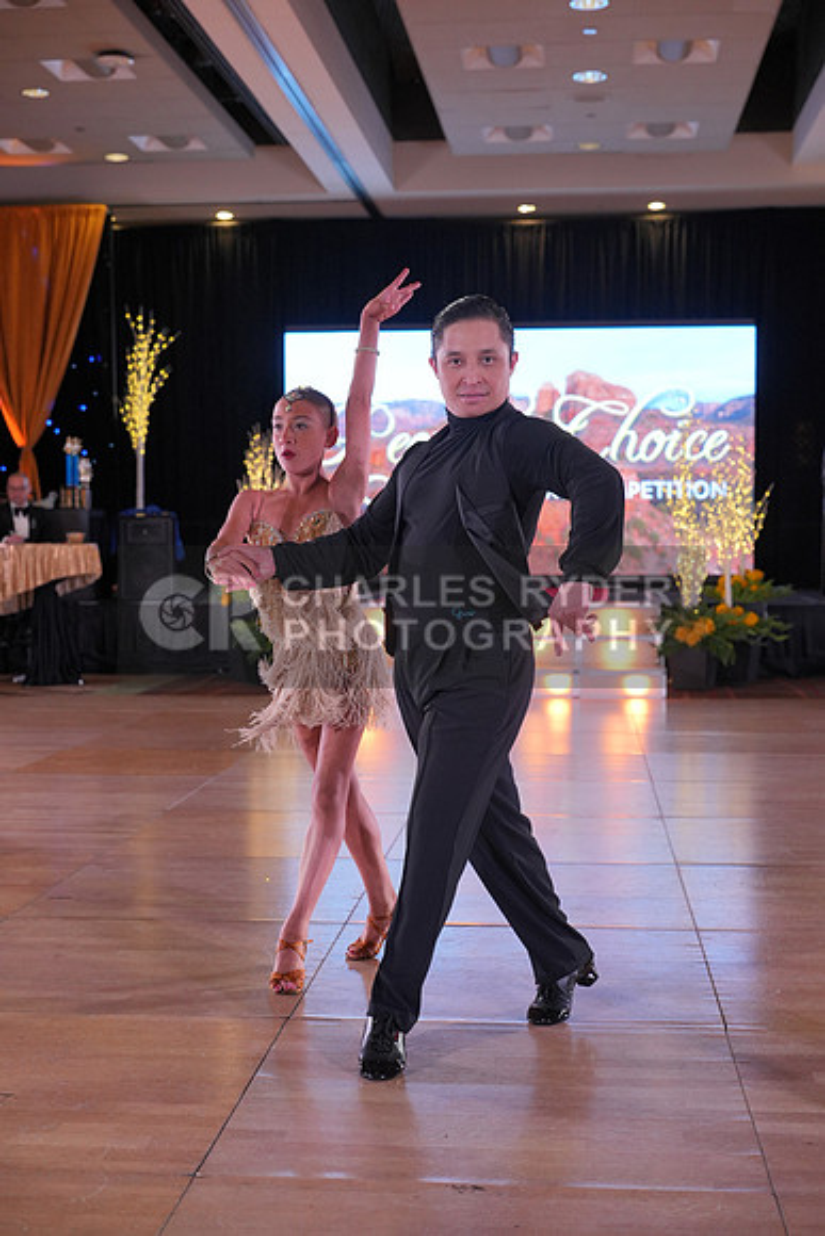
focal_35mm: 50
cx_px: 412
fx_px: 1718
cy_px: 618
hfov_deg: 27.0
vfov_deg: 39.6
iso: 1600
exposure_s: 1/400
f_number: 4
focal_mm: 50
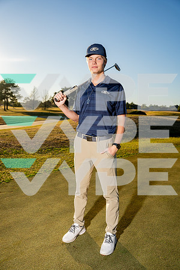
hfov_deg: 45.0
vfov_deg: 63.7
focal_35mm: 29
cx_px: 90
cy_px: 135
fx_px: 217
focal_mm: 29
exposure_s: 1/1250
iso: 100
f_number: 4
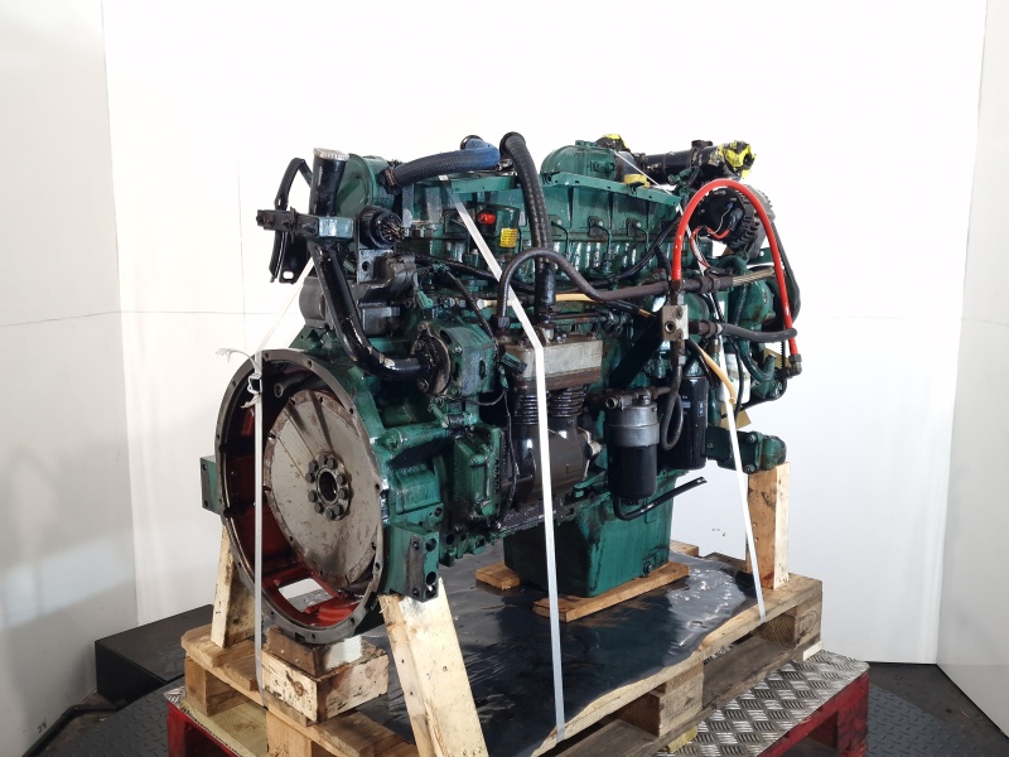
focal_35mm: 23
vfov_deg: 58.9
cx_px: 504
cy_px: 378
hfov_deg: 73.9
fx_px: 670
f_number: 1.8
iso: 100
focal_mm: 6.4
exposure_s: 1/50
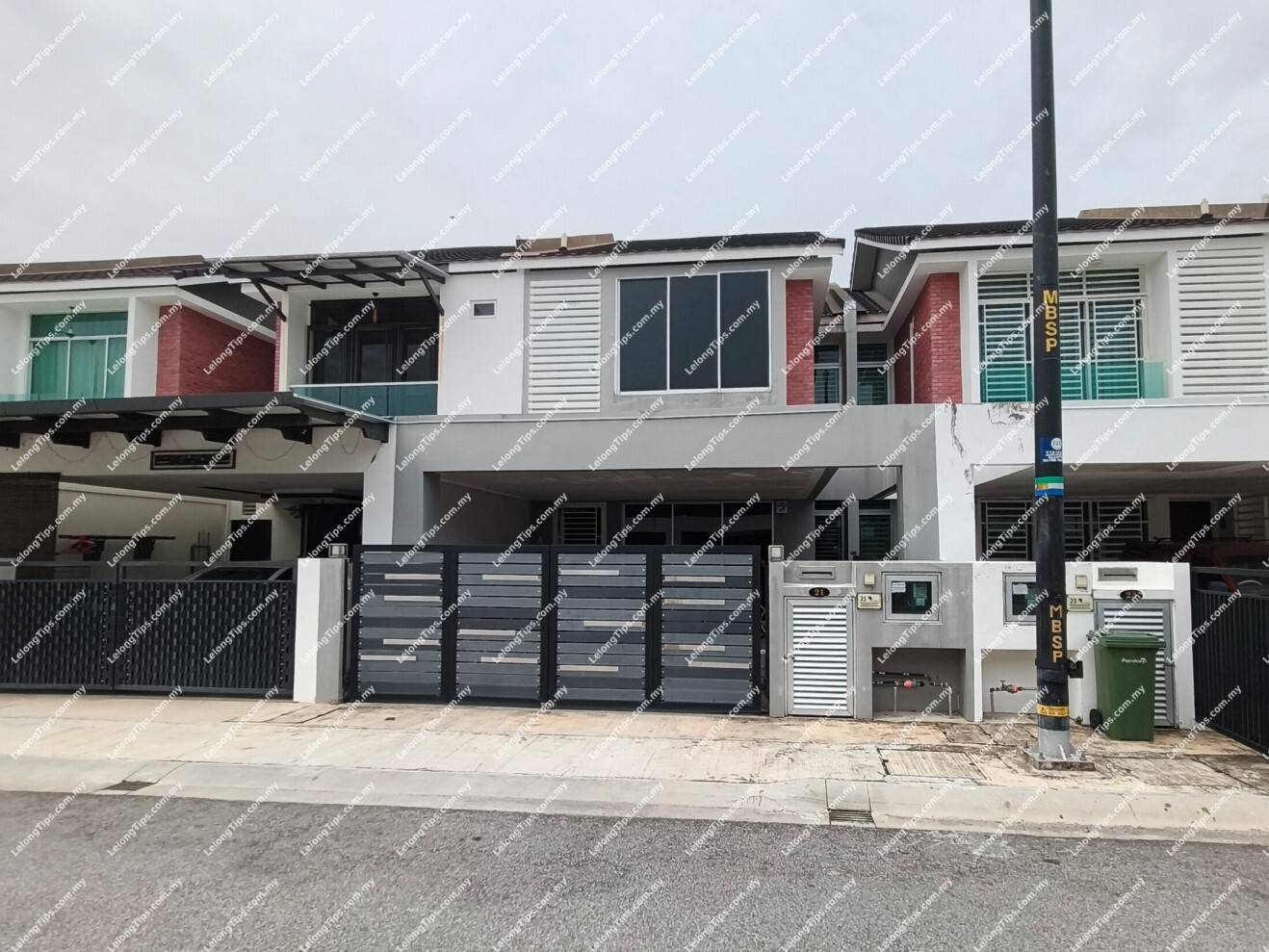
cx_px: 634
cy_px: 476
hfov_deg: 98.2
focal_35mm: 15
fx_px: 550
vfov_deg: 81.8
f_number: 2.2
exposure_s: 1/1956
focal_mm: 1.67
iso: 50
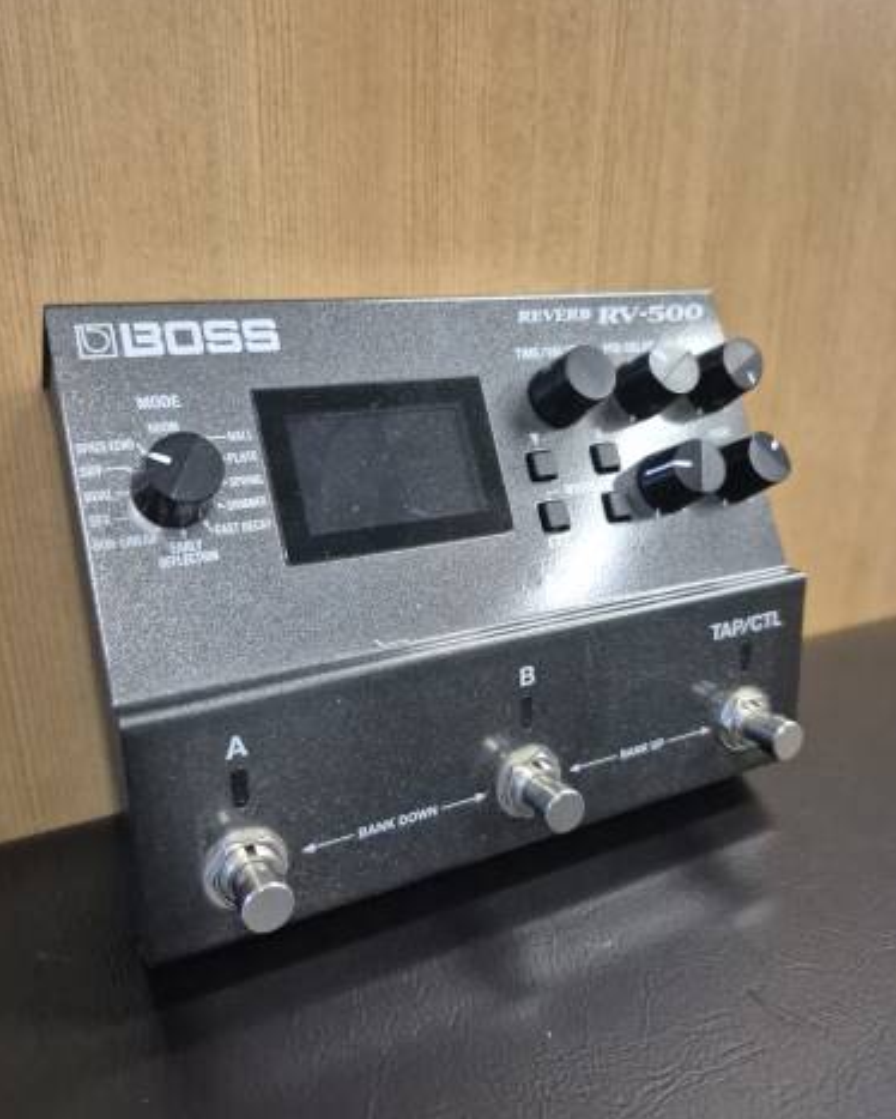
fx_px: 828
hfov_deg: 56.8
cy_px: 556
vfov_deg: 68.1
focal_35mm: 25
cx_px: 443
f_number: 1.8
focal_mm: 5.4
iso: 1000
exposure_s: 1/120
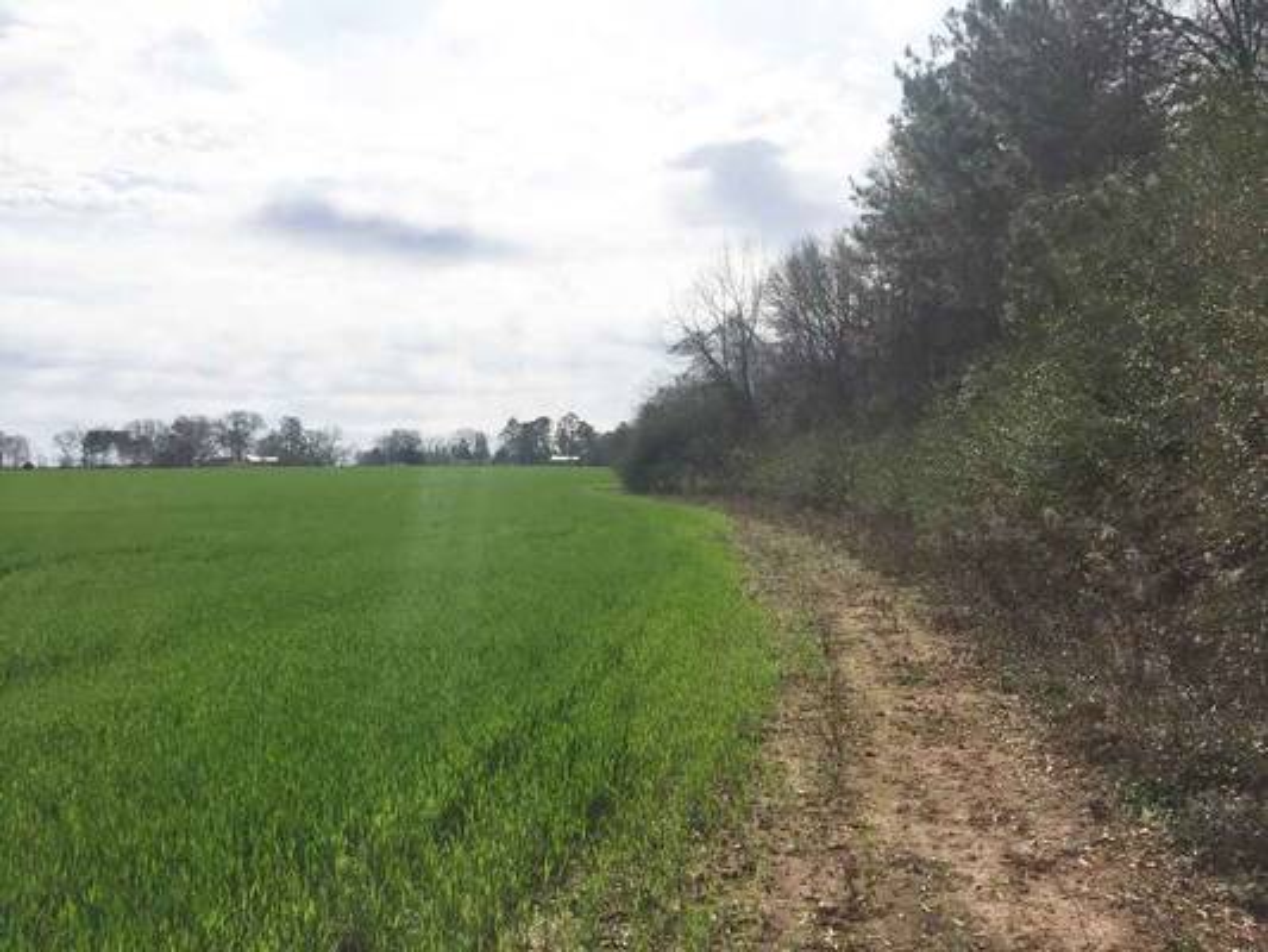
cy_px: 476
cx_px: 634
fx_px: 1063
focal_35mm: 29
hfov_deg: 61.6
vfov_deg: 48.2
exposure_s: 1/9901
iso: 32
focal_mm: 4.15
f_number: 2.2
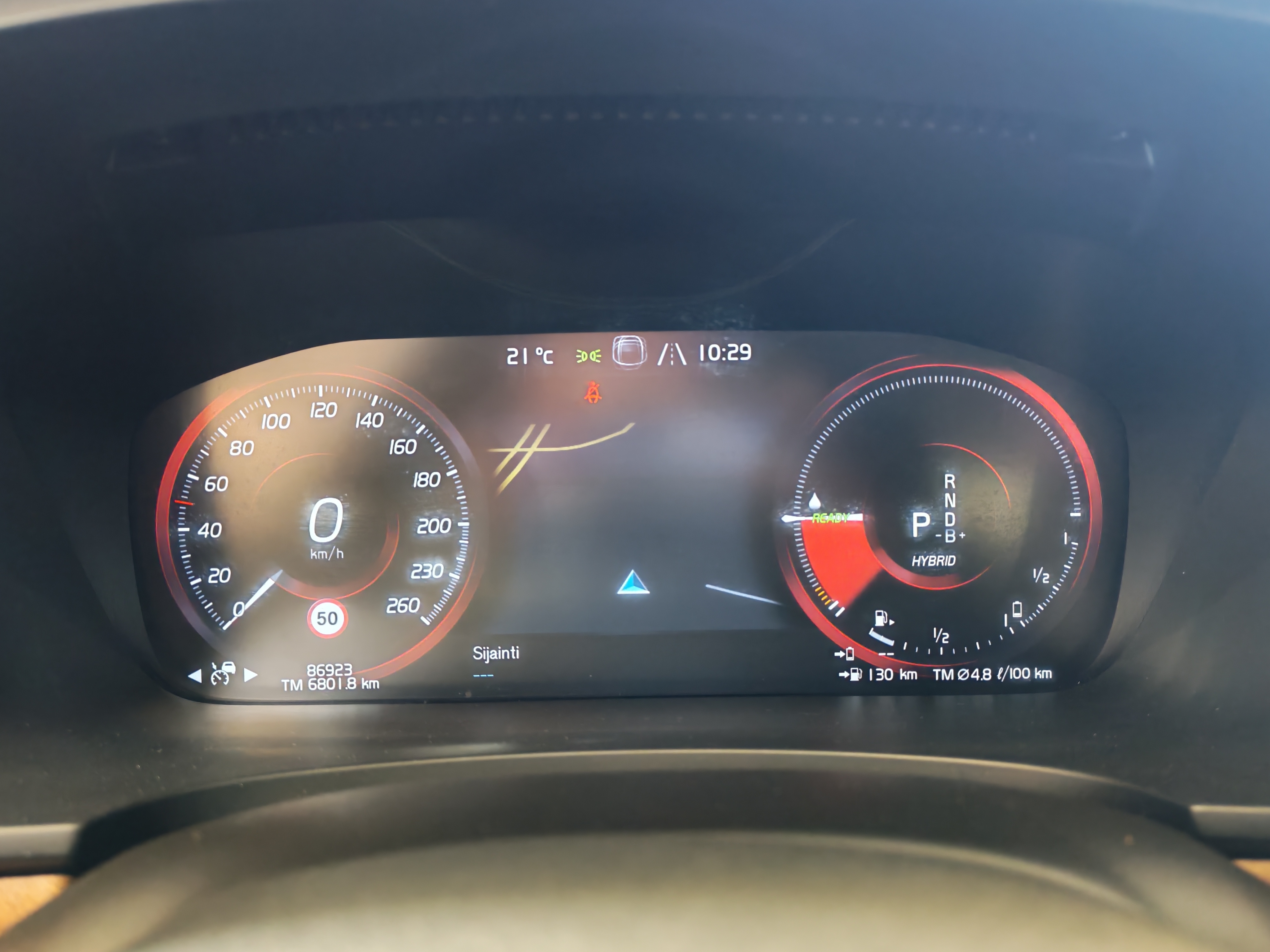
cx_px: 635
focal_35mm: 30
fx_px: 1101
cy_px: 476
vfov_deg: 46.8
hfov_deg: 60.0
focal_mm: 6.12
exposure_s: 1/33.3
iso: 2706
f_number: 1.9
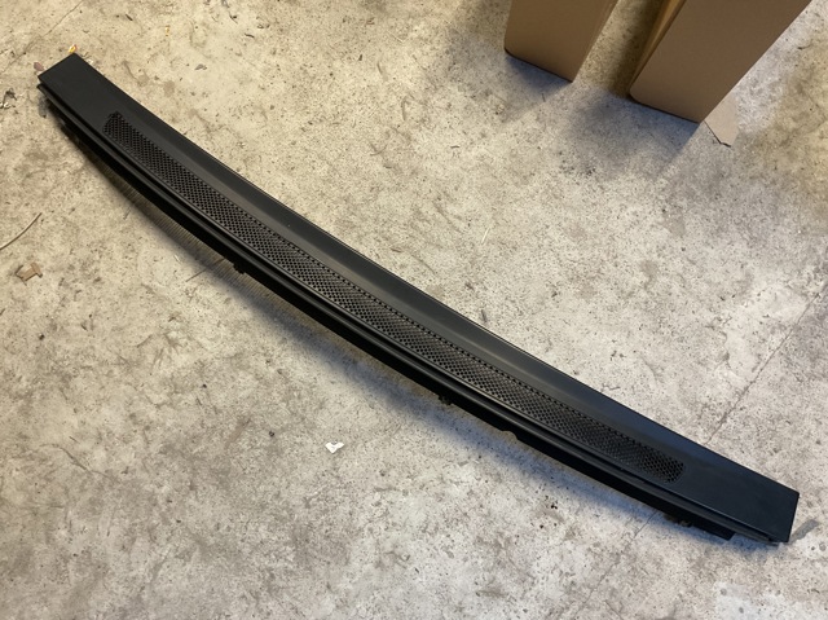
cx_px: 414
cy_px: 310
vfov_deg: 48.2
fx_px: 693
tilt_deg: -74.5
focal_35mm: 29
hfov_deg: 61.7
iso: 125
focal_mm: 3
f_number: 1.8
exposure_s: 1/60
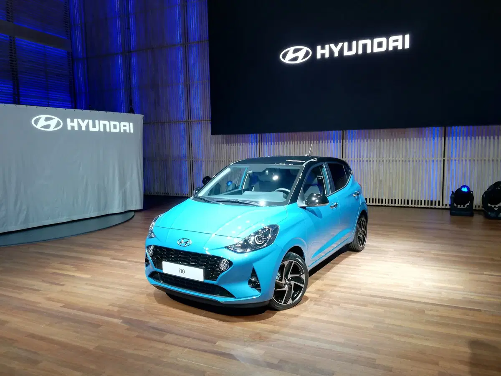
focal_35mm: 26
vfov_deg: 53.1
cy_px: 188
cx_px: 250
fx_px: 376
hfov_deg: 67.3
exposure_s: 1/50
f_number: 2.2
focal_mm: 3.81
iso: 125
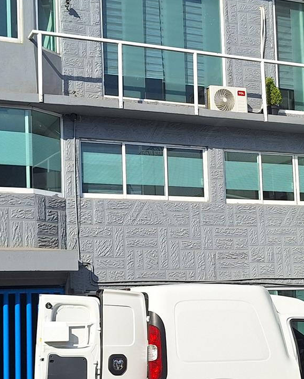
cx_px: 167
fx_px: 719
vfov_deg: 29.4
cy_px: 254
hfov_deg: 23.9
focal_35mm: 64
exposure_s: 1/3247
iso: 40
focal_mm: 5.54
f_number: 1.8
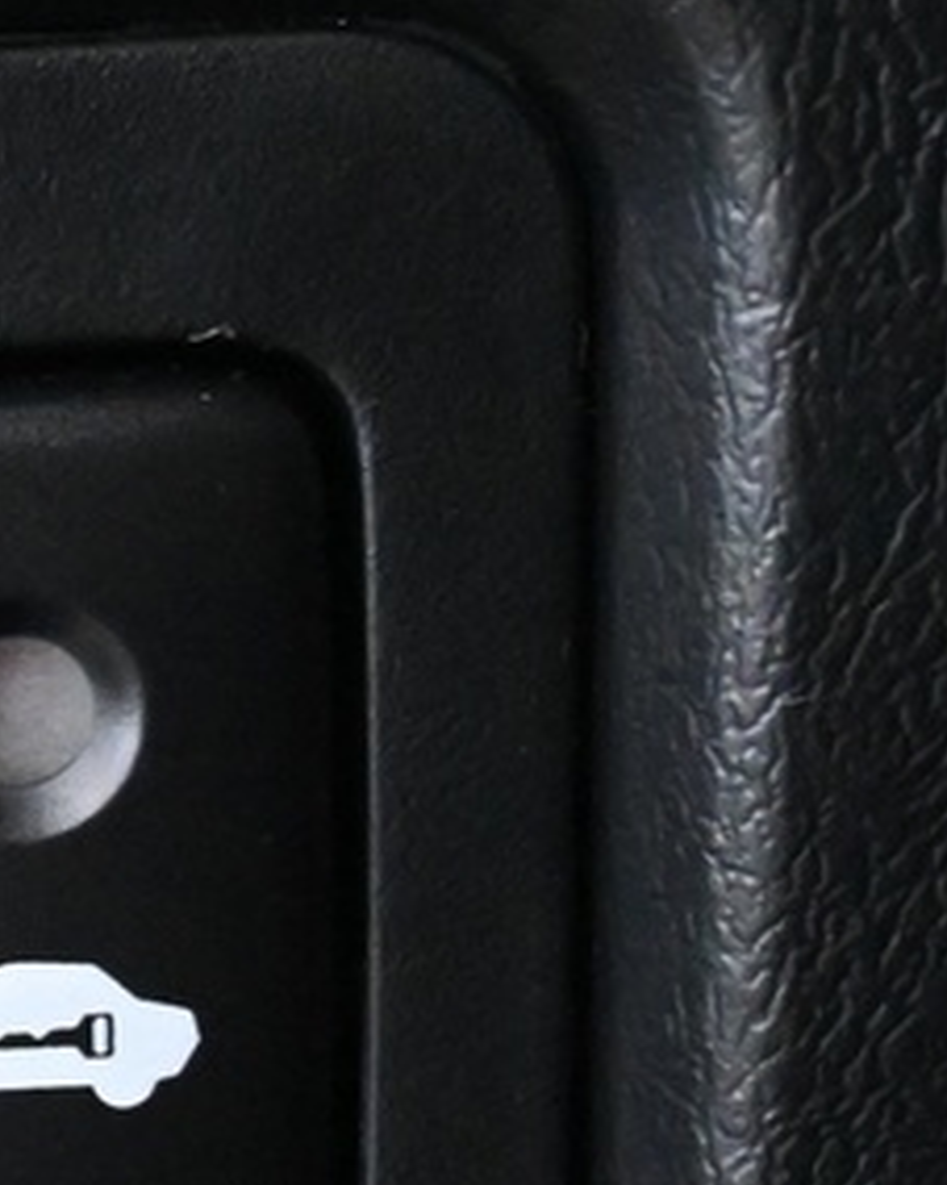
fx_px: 7326
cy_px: 1465
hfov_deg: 7.0
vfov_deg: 9.1
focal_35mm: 209
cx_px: -1235
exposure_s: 1/40
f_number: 4.5
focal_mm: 26
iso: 6400
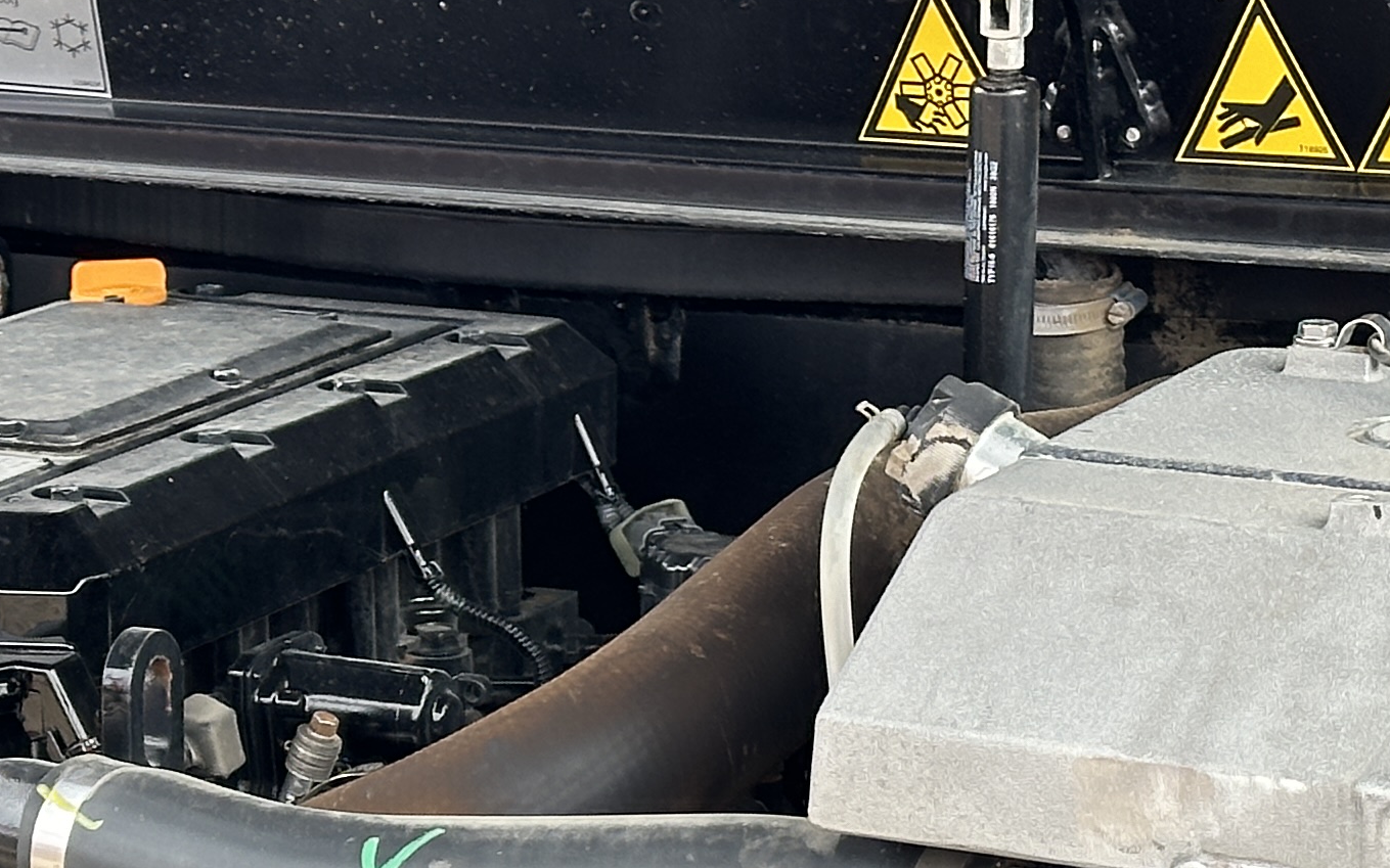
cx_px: 287
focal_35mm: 151
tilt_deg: -16.5
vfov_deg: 8.6
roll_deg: -0.4
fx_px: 5719
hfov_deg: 13.8
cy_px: 1139
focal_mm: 6.86
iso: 64
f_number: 1.78
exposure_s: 1/209
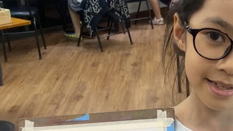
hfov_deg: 26.1
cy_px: 134
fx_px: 488
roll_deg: +2.8
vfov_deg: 15.0
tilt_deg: -22.4
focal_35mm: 79
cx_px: 200
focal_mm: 4.25
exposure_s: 1/120
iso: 125
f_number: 1.8
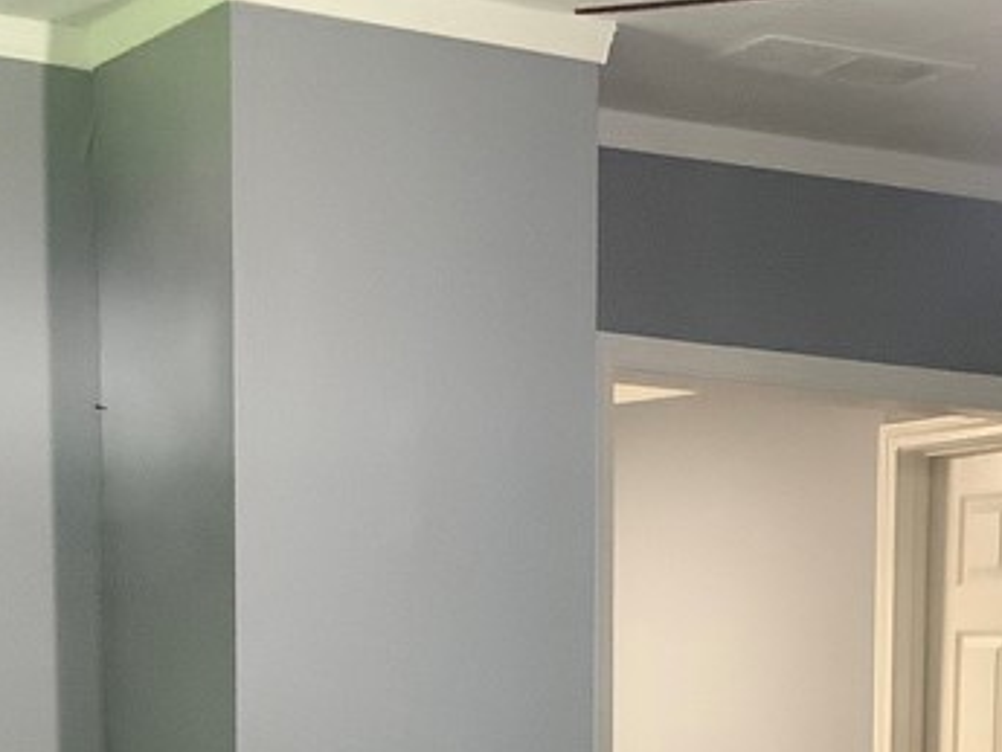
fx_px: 2664
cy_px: 967
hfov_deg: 21.2
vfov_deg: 15.3
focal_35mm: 92
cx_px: 665
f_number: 2.4
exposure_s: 1/25
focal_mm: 3.3
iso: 400
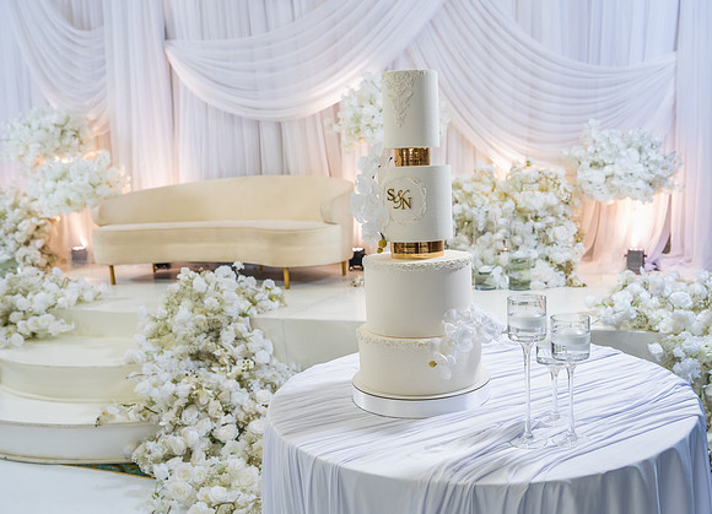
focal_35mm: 32
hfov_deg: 57.1
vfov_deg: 43.2
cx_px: 418
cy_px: 278
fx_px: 649
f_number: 3.2
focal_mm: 28
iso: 640
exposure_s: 1/160
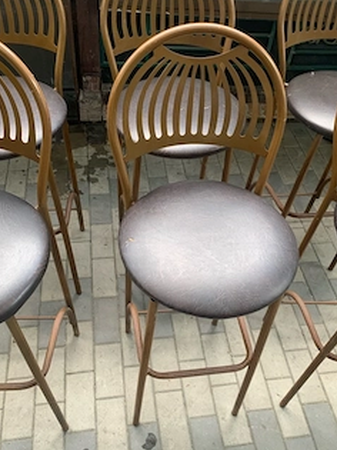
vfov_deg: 55.4
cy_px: 233
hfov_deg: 42.9
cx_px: 166
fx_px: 429
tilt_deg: -48.1
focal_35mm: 33
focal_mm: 4.25
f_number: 1.8
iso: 80
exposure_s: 1/121
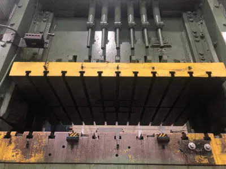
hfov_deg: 63.4
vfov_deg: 49.7
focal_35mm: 28
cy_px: 84
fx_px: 183
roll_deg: -1.5
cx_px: 113
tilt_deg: +30.9
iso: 40
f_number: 1.8
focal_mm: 4
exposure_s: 1/24
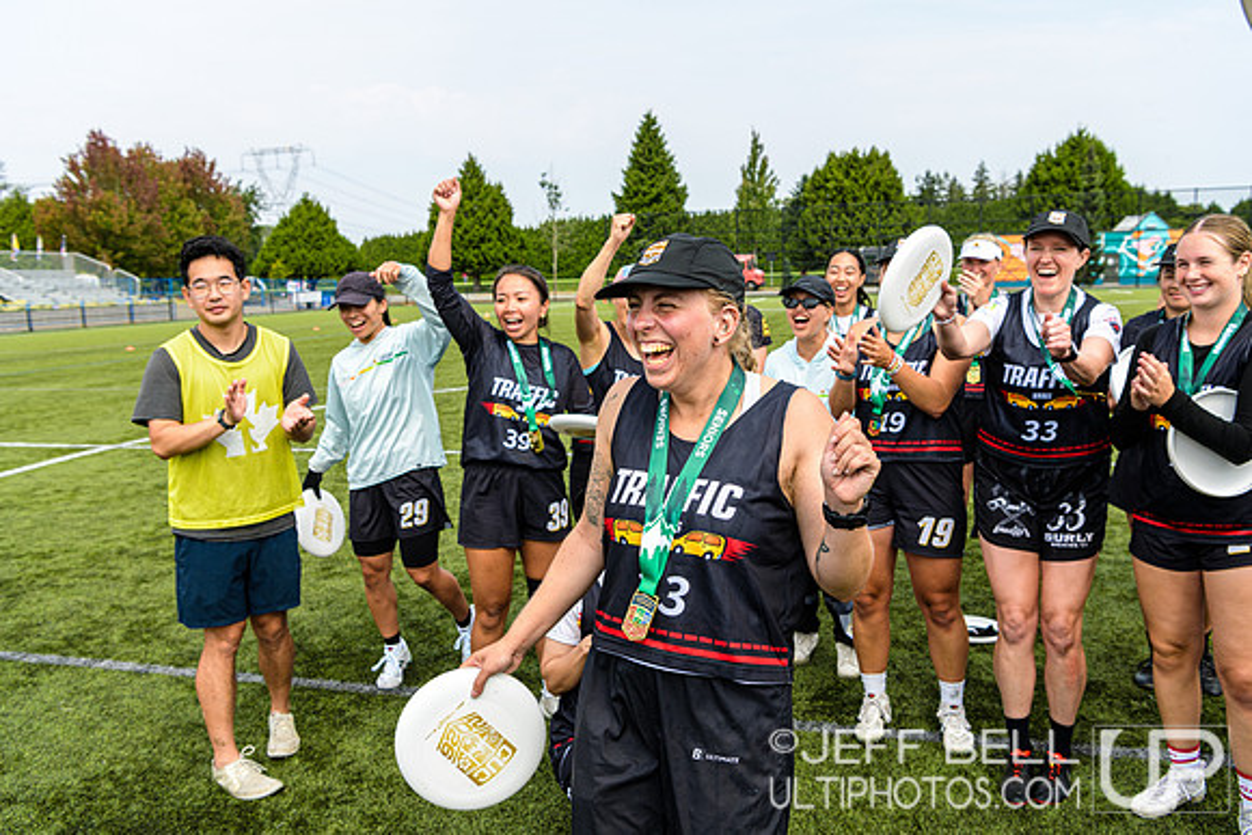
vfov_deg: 42.3
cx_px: 626
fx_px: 1078
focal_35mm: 31
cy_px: 418
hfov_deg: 60.3
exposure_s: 1/800
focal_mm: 31
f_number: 5.6
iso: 125
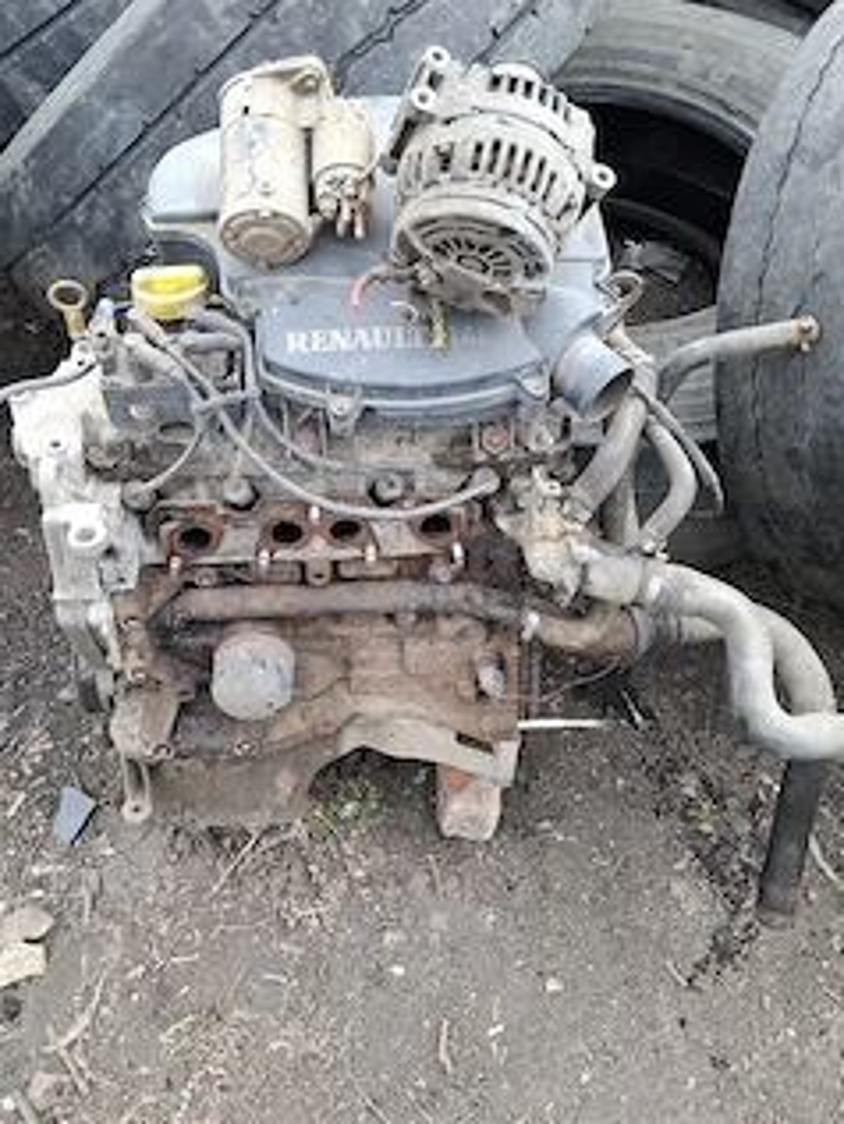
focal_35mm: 29
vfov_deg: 61.6
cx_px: 358
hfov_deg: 48.1
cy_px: 532
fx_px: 942
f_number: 1.8
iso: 50
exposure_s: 1/119
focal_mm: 5.54
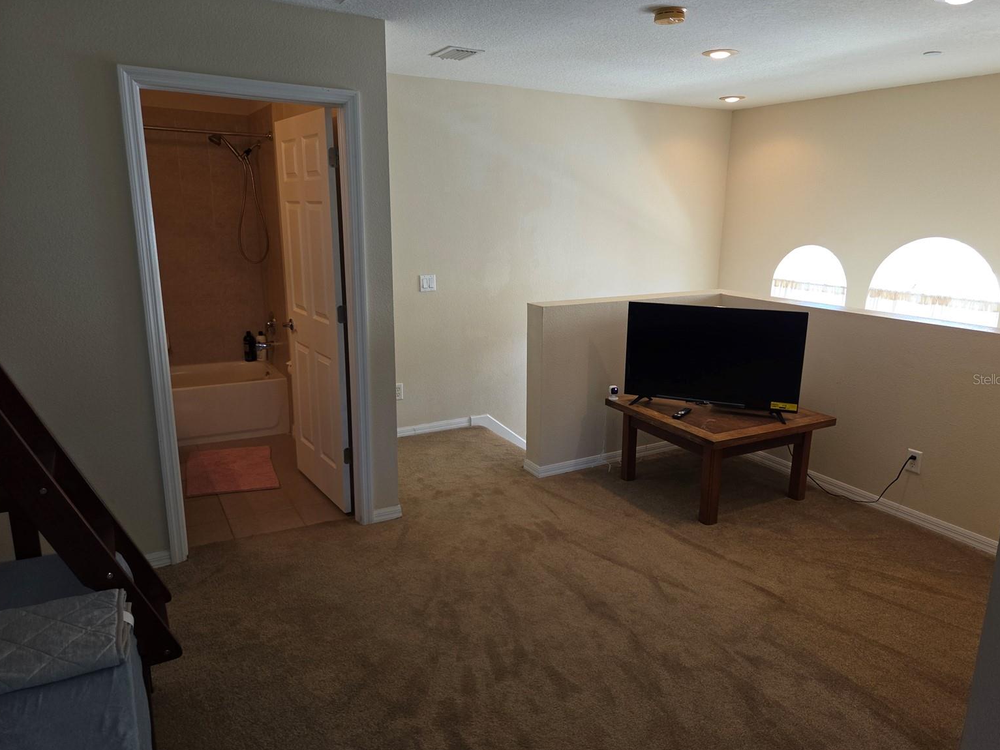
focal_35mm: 24
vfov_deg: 56.8
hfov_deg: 71.6
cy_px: 379
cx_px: 513
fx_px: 693
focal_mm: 5.4
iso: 50
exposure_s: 1/60
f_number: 1.8
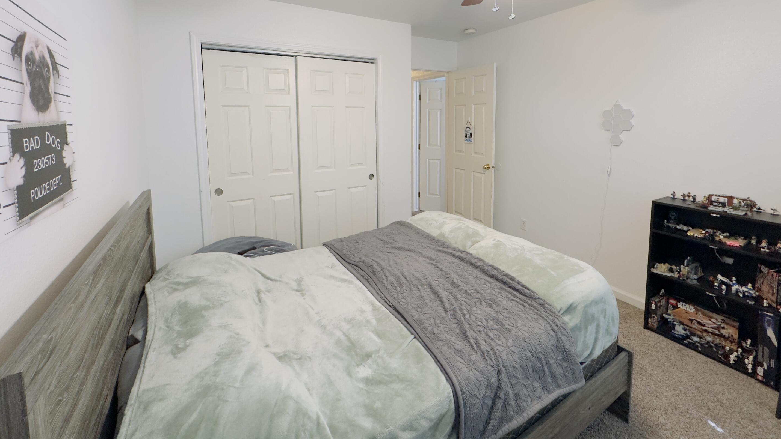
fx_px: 331
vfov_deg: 65.4
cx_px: 394
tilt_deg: -5.6
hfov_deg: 99.4
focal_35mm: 16
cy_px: 149
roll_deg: +0.2
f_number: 2.2
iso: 250
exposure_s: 1/60
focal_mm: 2.22
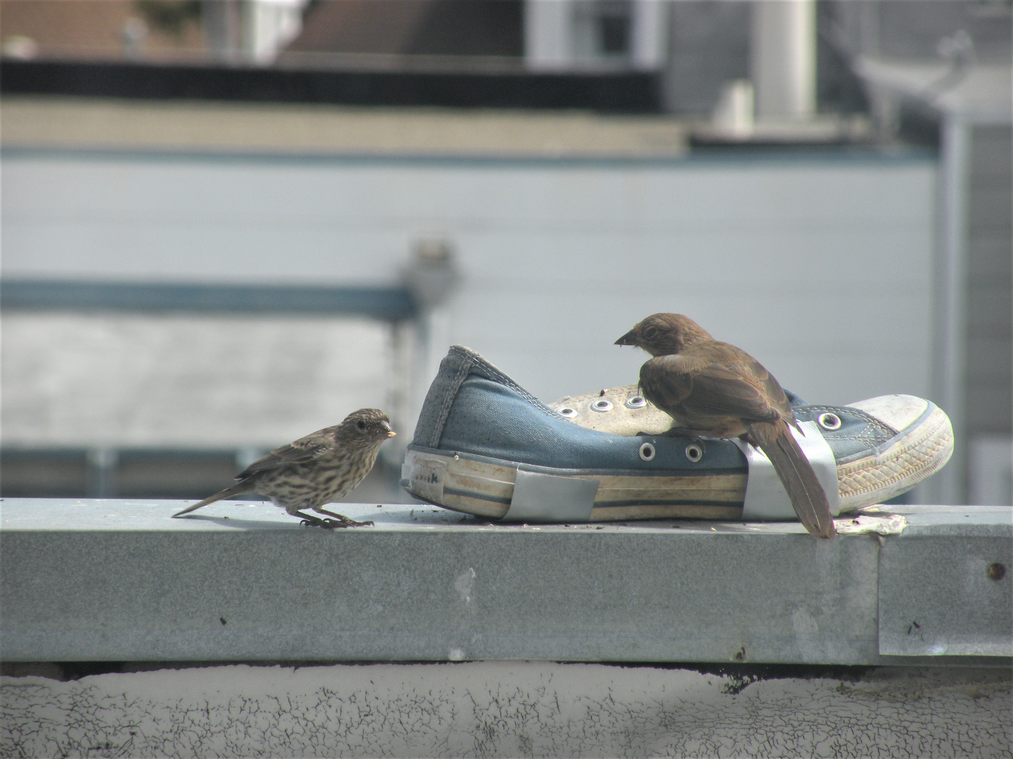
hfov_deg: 5.9
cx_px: 506
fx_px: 9862
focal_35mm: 337
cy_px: 380
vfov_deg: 4.4
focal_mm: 59.6
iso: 64
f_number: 4.5
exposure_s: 1/500
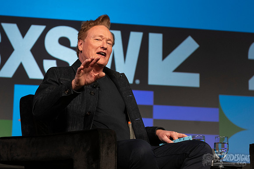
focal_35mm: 92
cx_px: 125
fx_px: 648
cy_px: 85
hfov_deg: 22.2
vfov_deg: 14.9
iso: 1250
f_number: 4
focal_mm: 70
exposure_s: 1/320
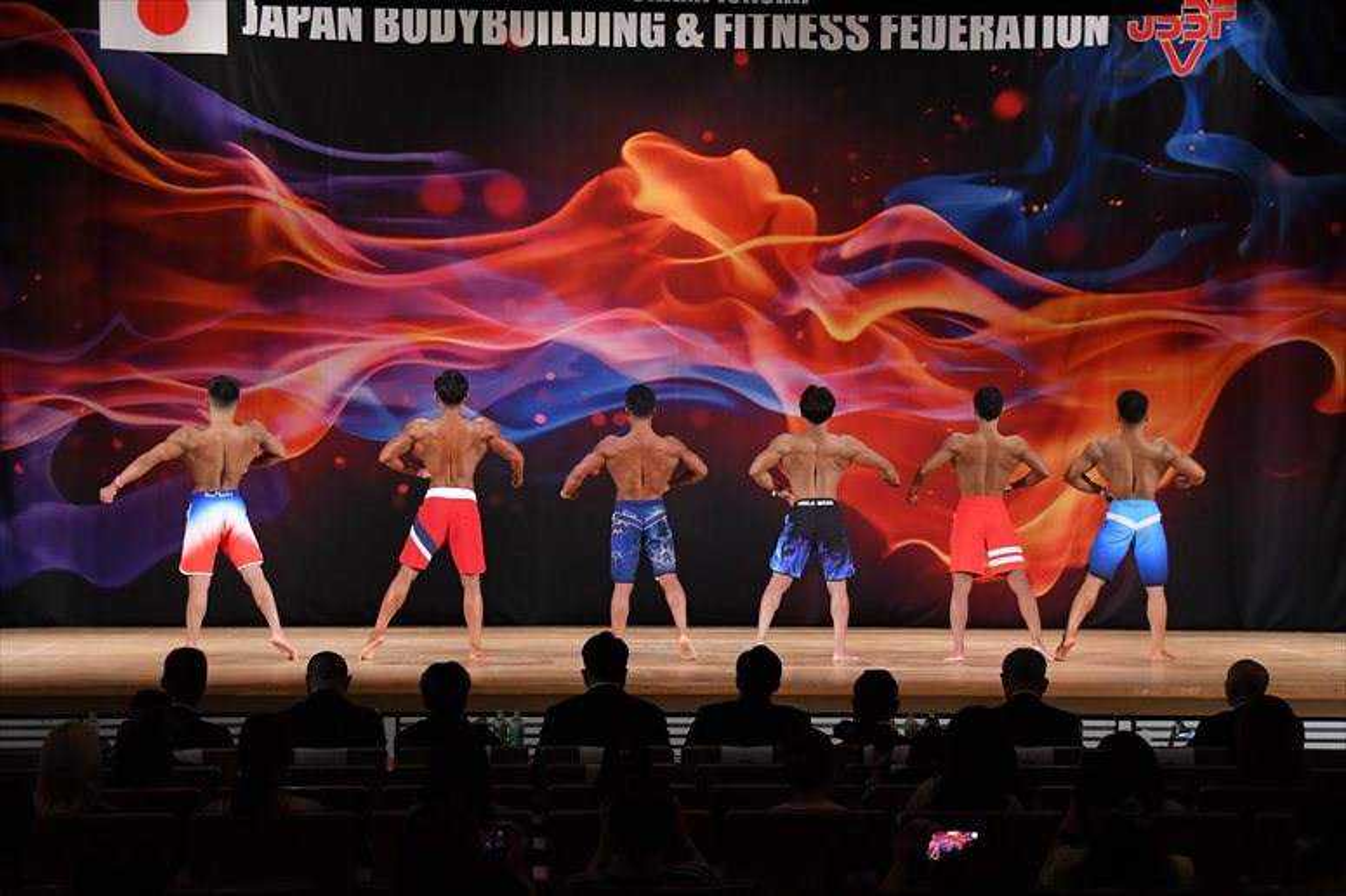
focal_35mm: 93
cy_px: 448
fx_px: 3476
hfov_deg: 21.9
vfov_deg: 14.7
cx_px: 673
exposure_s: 1/400
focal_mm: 62
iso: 3200
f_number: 5.6
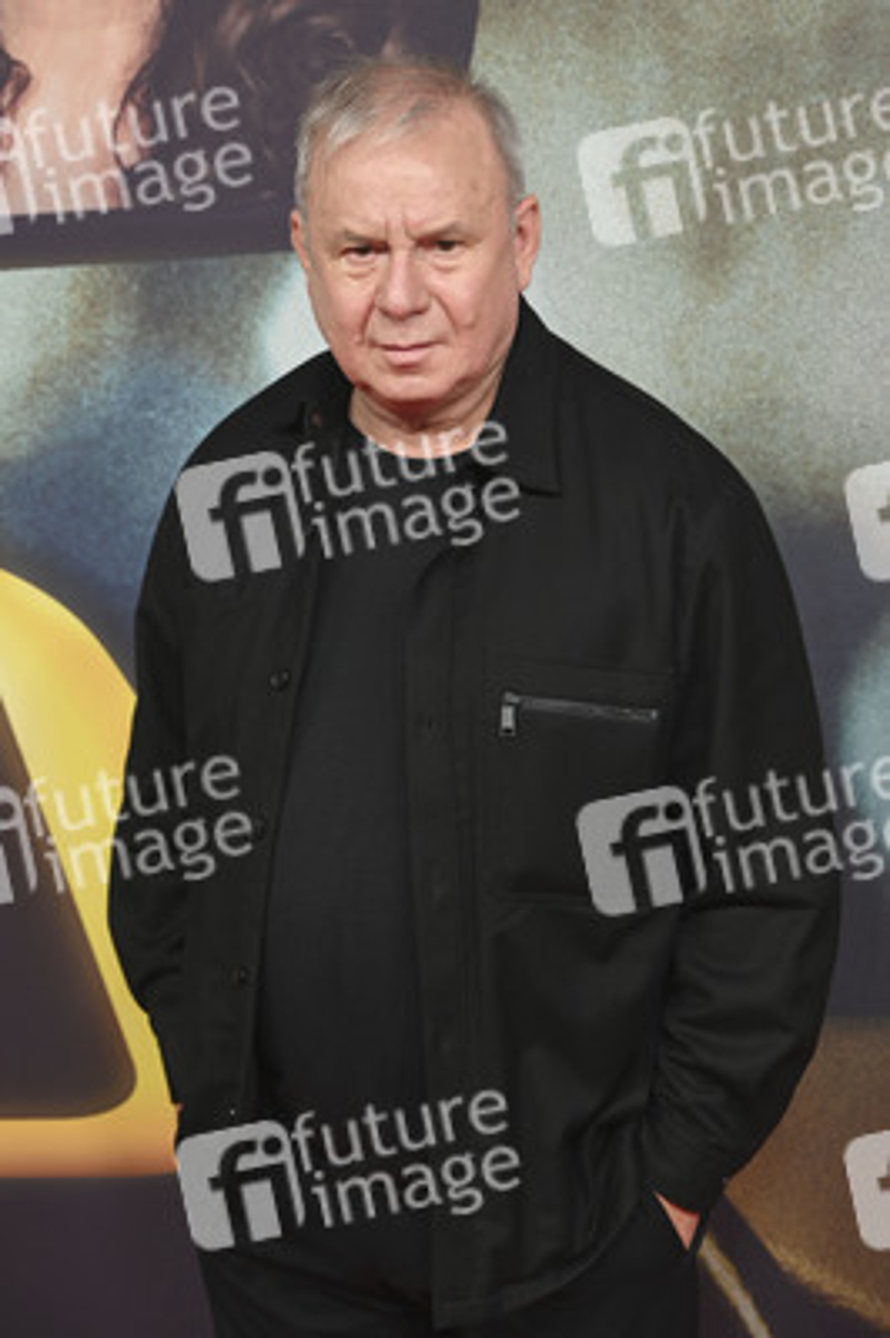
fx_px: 3157
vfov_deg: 23.9
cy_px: 669
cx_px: 445
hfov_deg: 16.0
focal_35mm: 85
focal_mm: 85
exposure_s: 1/160
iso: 800
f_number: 6.3
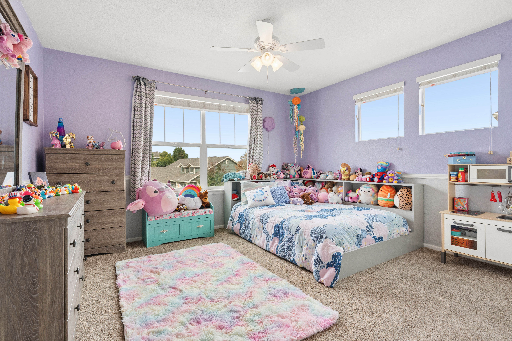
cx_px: 256
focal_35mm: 17
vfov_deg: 70.4
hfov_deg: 93.3
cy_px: 170
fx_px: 242
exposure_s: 1/200
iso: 800
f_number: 8
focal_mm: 17
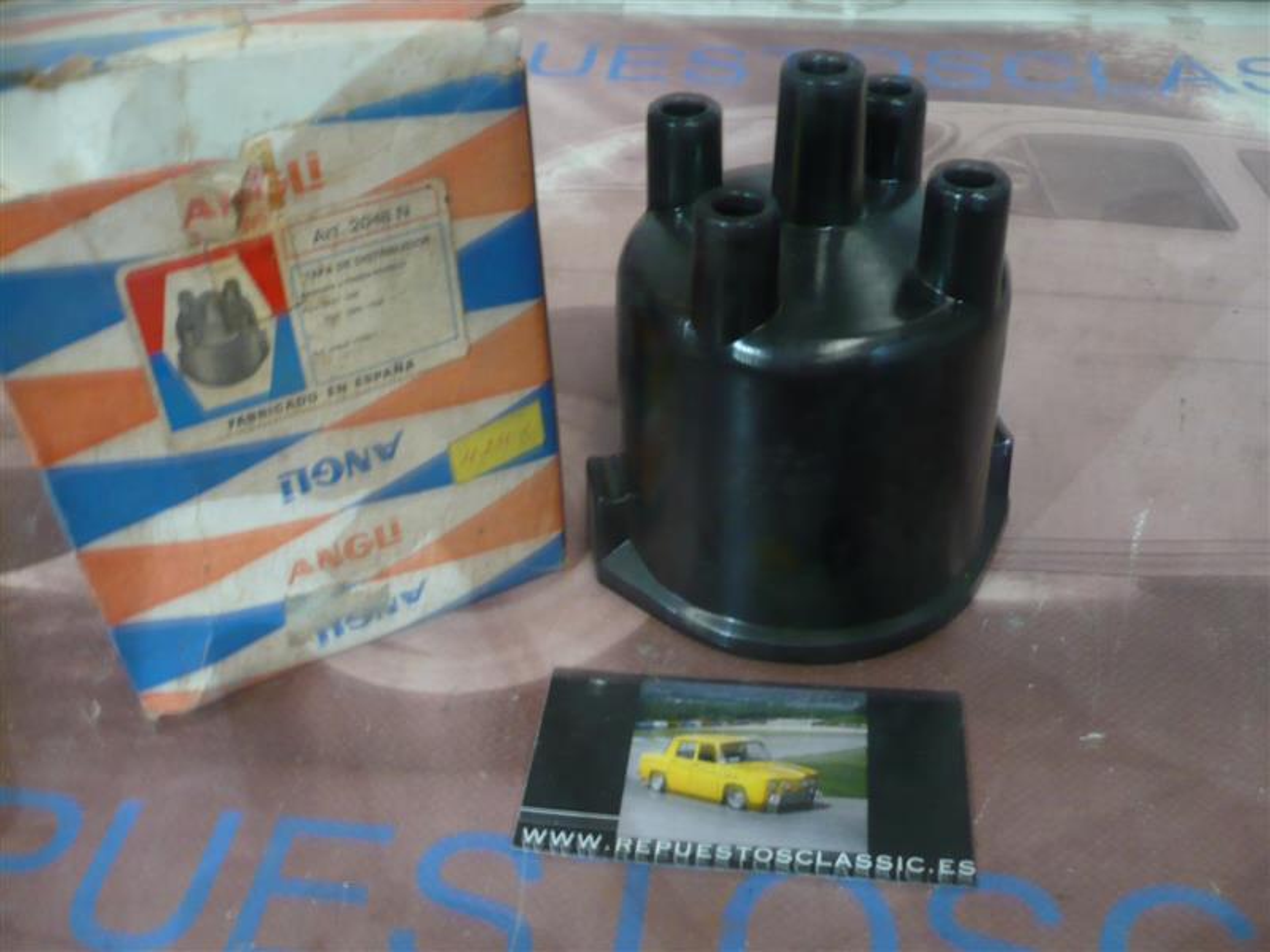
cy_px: 476
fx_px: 1284
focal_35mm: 35
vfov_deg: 40.7
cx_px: 635
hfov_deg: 52.6
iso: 200
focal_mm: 5.8
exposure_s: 1/4
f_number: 2.8
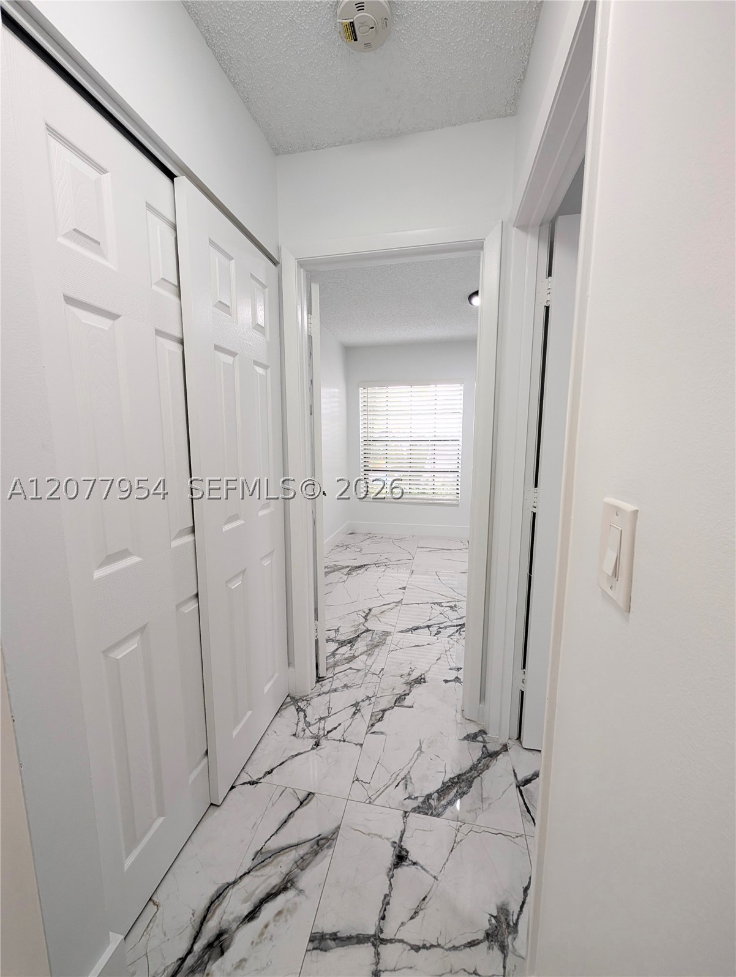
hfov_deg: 94.6
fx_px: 339
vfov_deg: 110.5
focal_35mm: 12
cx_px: 368
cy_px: 488
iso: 71
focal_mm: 2.02
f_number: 1.7
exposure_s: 1/60
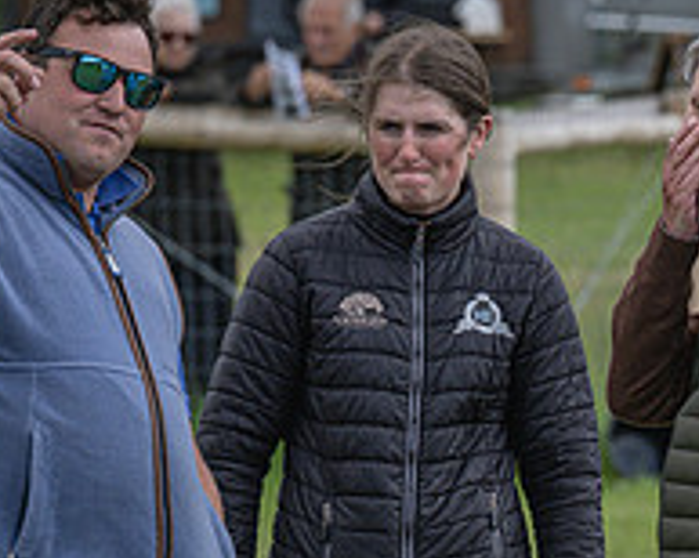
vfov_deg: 3.5
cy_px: 737
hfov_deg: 4.4
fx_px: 9031
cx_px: 513
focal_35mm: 437
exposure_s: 1/2000
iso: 400
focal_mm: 115
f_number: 4
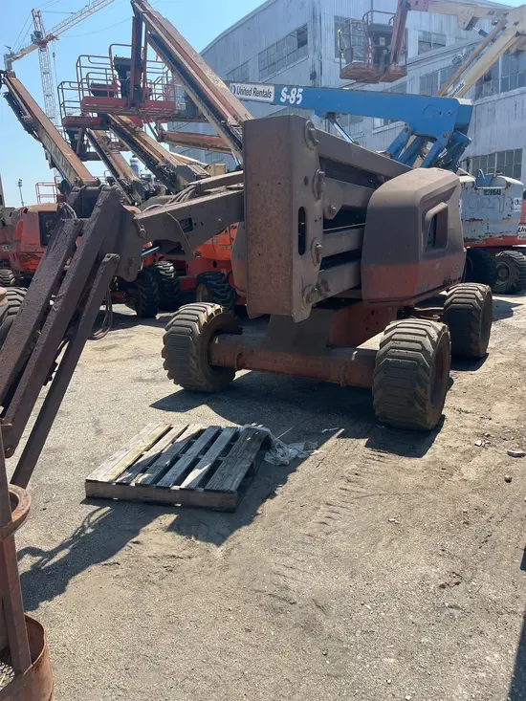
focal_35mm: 26
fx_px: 527
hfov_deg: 53.1
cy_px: 350
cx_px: 263
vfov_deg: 67.3
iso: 50
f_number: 1.6
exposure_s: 1/1776
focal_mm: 5.1
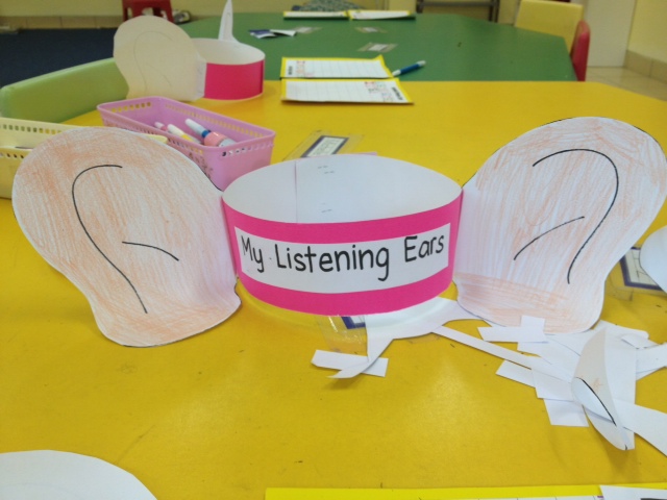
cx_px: 334
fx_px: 674
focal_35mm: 35
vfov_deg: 40.7
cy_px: 250
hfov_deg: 52.6
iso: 50
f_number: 2.4
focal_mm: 4.28
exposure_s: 1/30
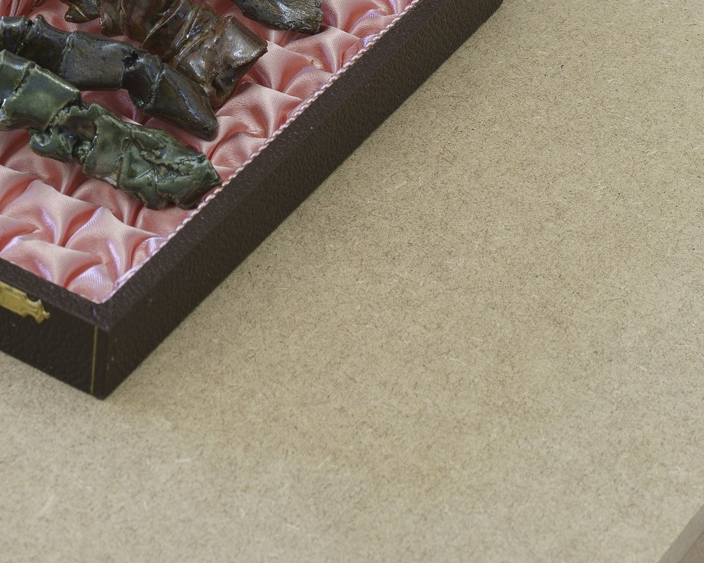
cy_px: -232
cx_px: -61
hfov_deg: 10.7
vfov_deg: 8.5
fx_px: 3731
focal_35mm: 179
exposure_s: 1.3
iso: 100
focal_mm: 55
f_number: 9
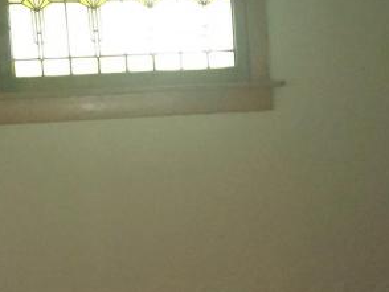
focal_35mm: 101
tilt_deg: -8.6
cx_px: 270
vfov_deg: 14.4
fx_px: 1136
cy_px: 309
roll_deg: +0.4
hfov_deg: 19.4
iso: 250
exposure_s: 1/15
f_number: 2.2
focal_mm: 4.15
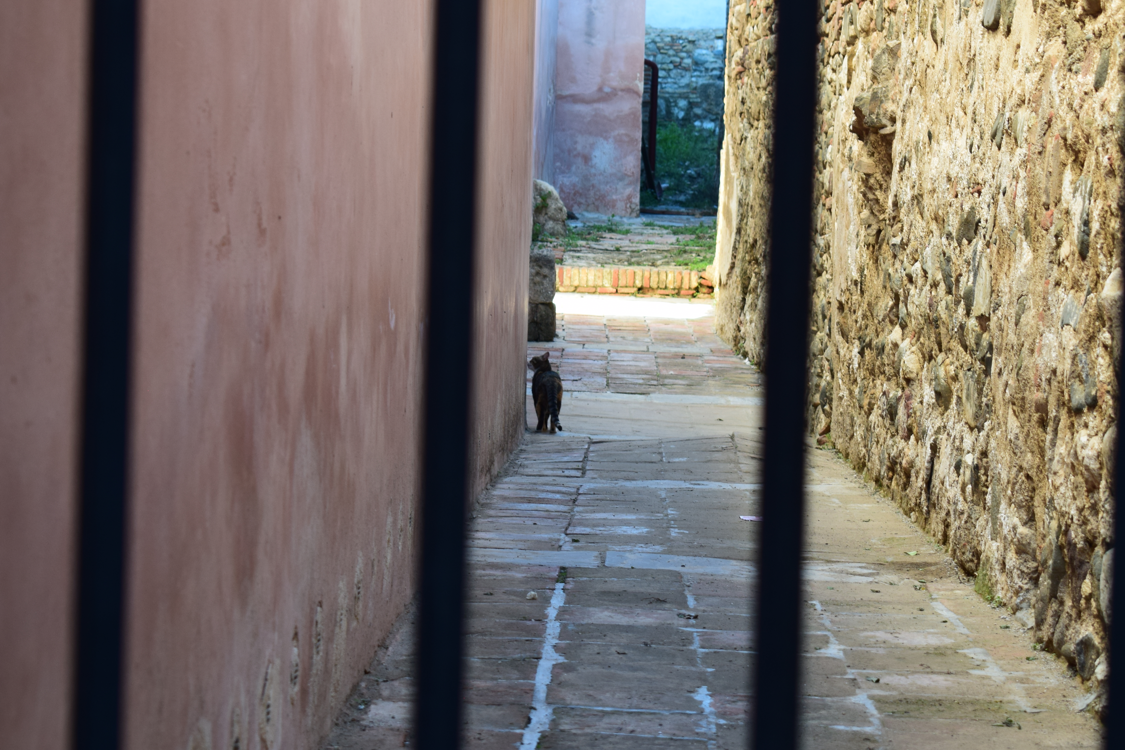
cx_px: 643
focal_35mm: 102
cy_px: 367
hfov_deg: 20.1
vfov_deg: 13.5
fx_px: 3175
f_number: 7.1
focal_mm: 55
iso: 400
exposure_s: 1/40
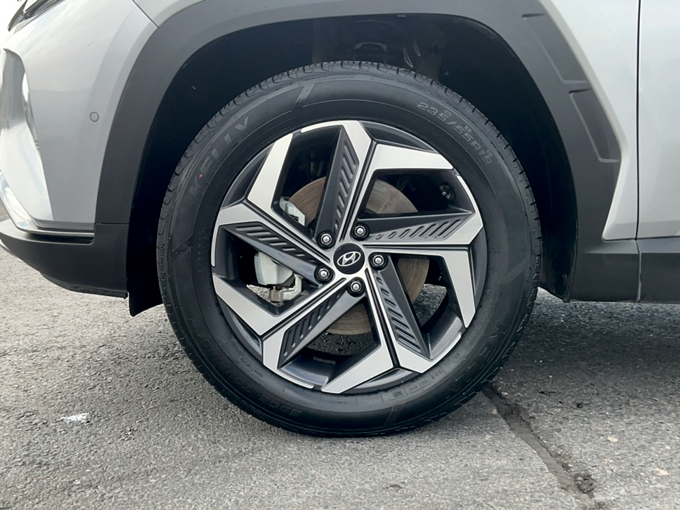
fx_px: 589
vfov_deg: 46.8
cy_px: 255
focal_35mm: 30
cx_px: 340
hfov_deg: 60.0
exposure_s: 1/286
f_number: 1.8
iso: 25
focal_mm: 3
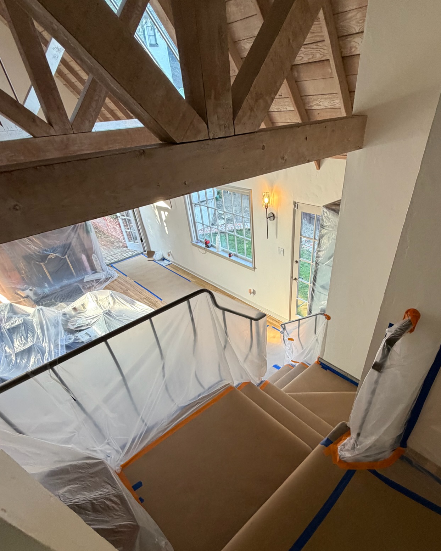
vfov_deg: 84.8
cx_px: 250
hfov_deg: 73.5
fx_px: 294
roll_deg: +3.8
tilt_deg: -38.0
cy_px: 342
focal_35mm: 18
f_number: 2.2
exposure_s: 1/60
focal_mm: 2.22
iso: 250
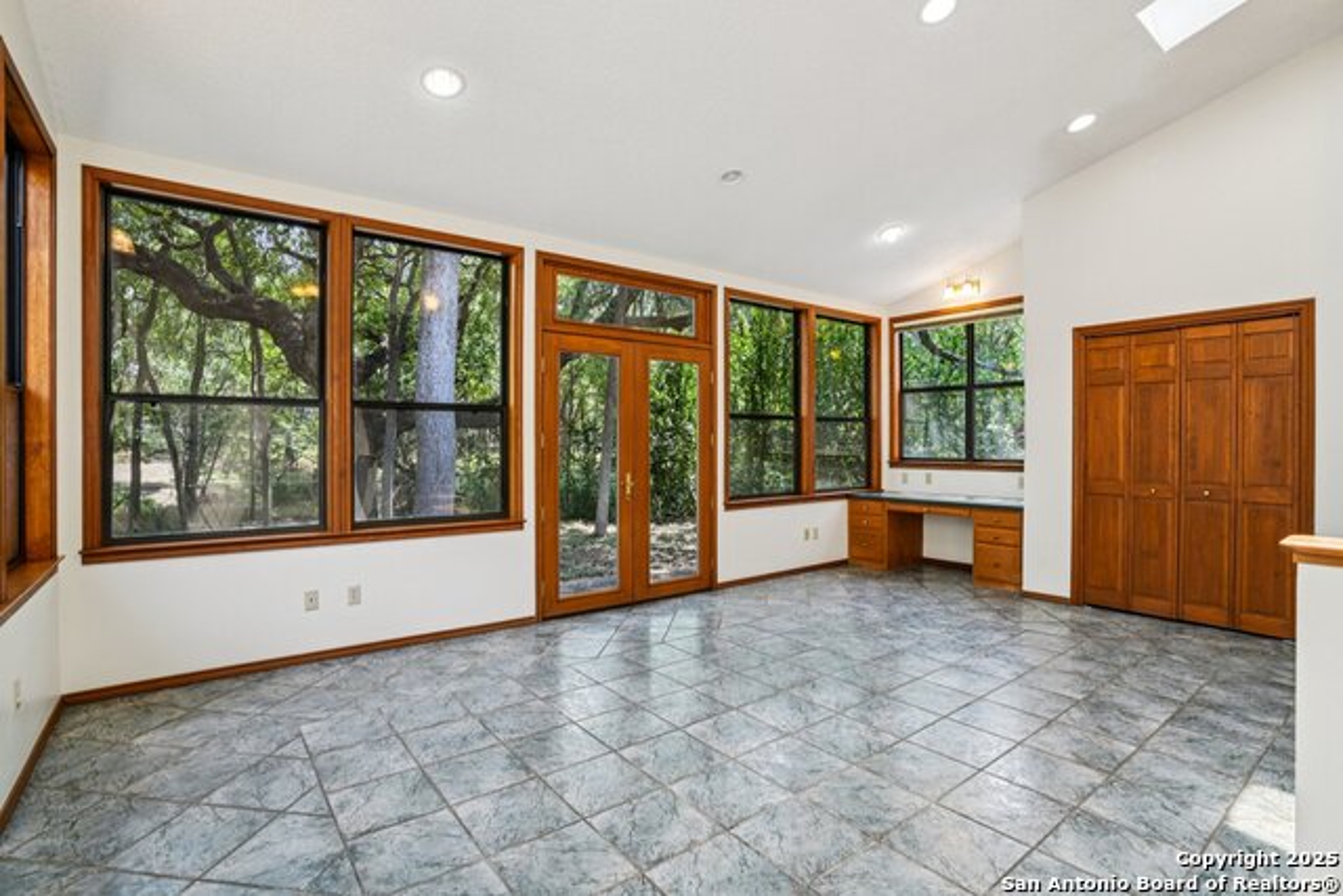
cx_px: 672
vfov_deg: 73.8
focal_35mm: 16
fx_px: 597
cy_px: 448
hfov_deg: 96.7
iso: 400
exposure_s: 1/30
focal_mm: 16
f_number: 8
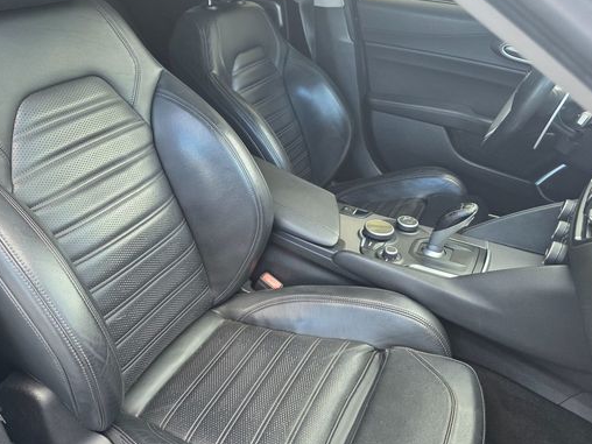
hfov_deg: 61.1
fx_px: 496
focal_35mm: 29
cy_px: 225
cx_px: 237
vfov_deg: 48.2
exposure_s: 1/120
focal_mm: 6.3
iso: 200
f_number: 1.7
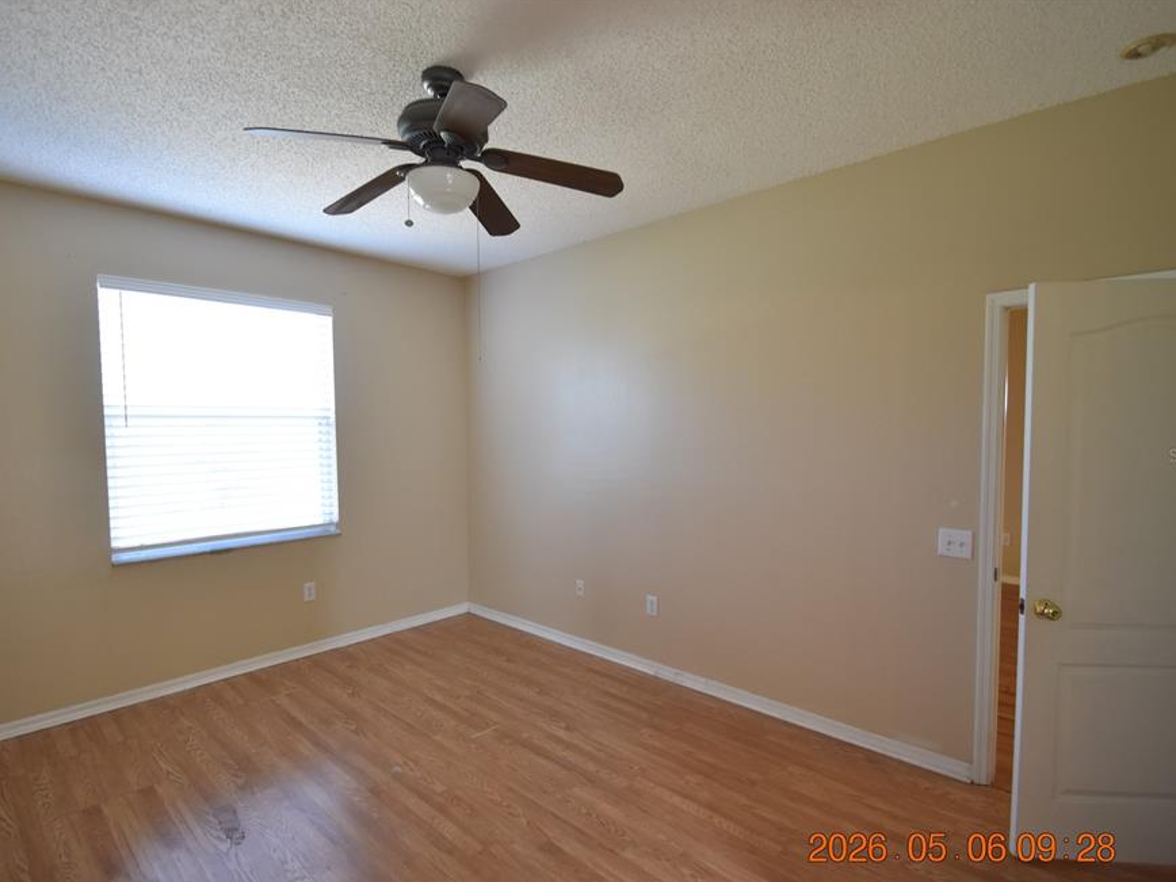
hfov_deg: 90.9
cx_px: 553
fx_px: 578
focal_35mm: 17
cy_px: 455
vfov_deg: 74.7
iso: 720
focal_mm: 10
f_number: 4
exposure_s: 1/60
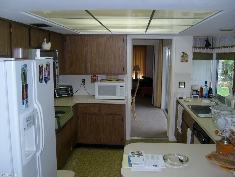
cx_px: 118
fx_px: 238
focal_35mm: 35
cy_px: 88
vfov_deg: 40.7
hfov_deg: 52.6
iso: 100
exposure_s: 1/45
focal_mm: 5.8
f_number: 2.8
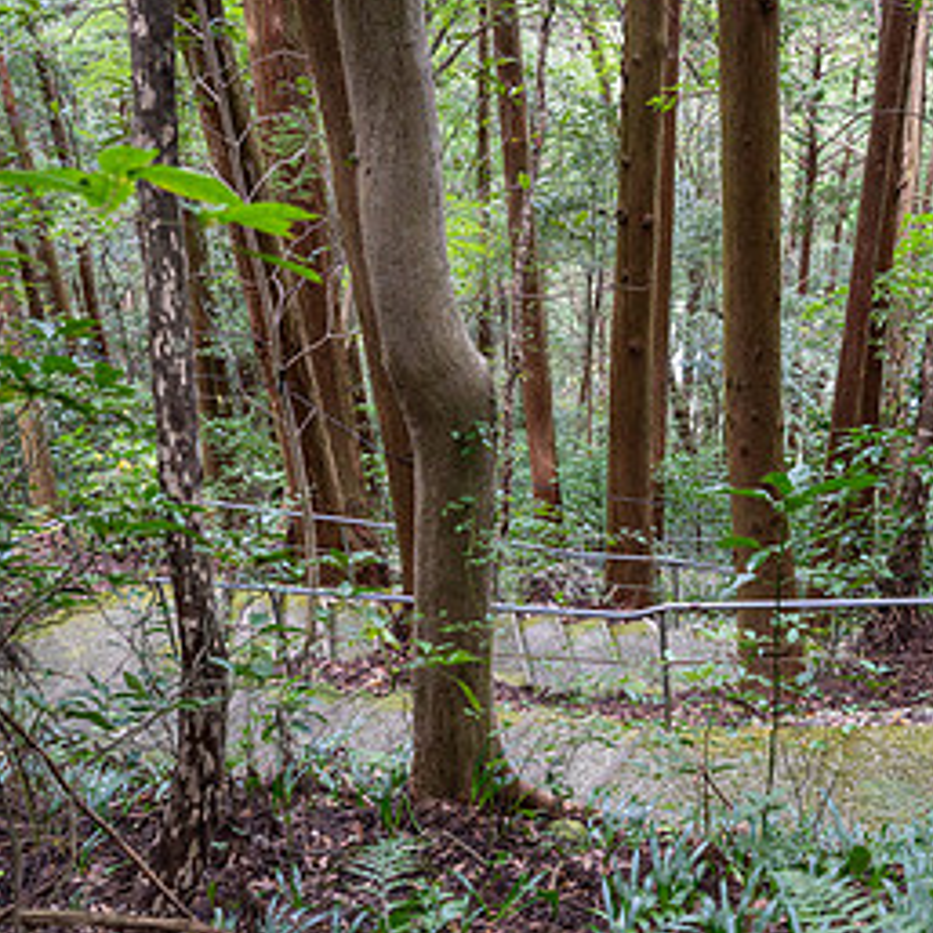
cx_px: 628
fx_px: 1403
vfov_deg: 36.6
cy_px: 588
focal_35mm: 46
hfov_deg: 36.4
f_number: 2.8
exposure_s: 1/80
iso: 560
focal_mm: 24
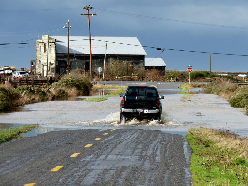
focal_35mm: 273
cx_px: 124
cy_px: 93
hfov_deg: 7.3
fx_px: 1956
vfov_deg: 5.4
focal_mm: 48.6
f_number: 5.6
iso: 100
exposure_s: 1/400
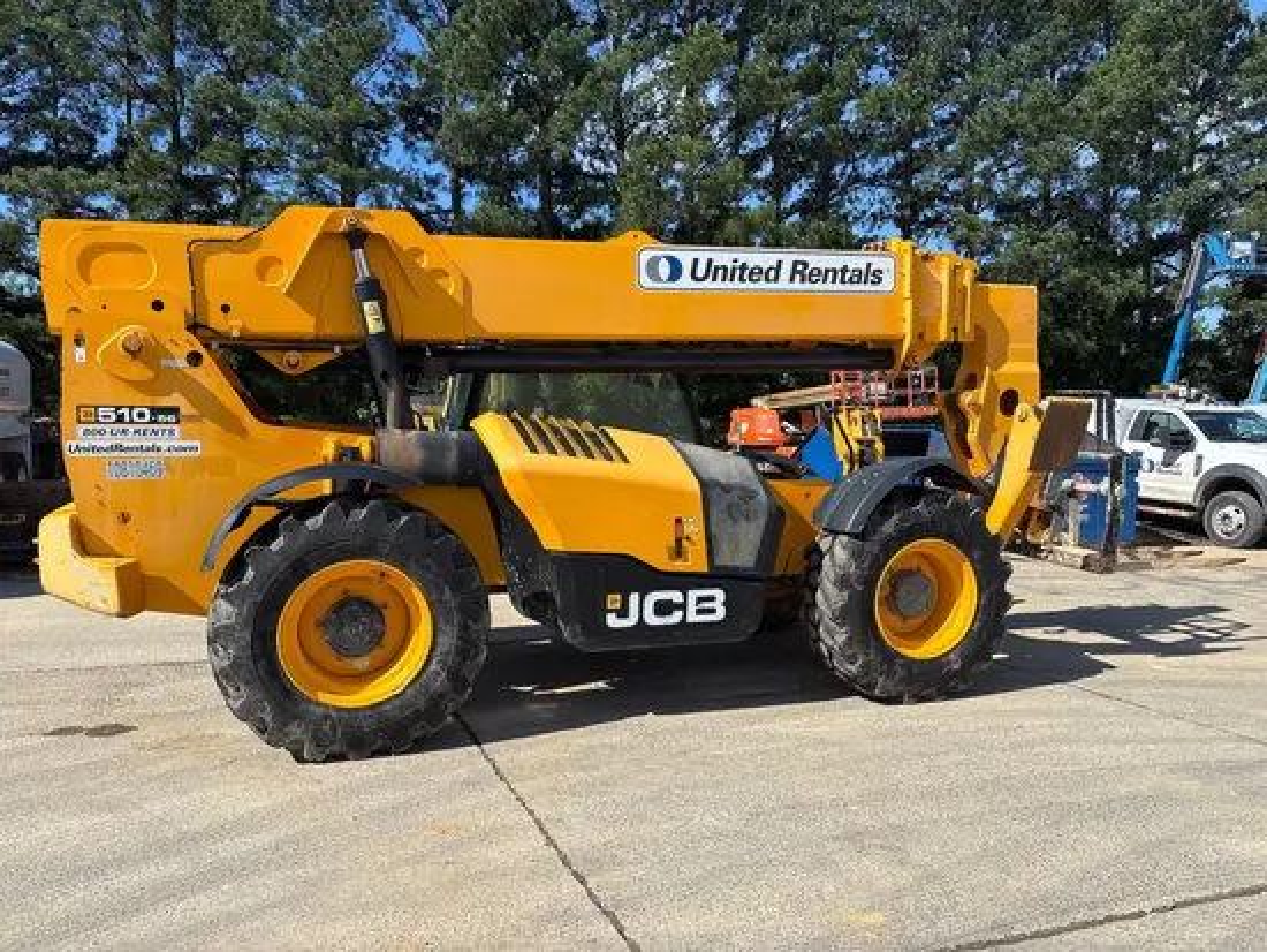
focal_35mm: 26
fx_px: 952
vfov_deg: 53.1
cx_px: 634
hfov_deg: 67.3
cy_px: 476
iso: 50
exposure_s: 1/2538
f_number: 1.6
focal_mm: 5.96
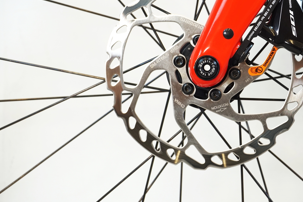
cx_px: 209
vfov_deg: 16.9
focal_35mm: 81
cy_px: 65
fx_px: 679
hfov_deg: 25.0
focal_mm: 37
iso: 640
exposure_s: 1/40
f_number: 5.6
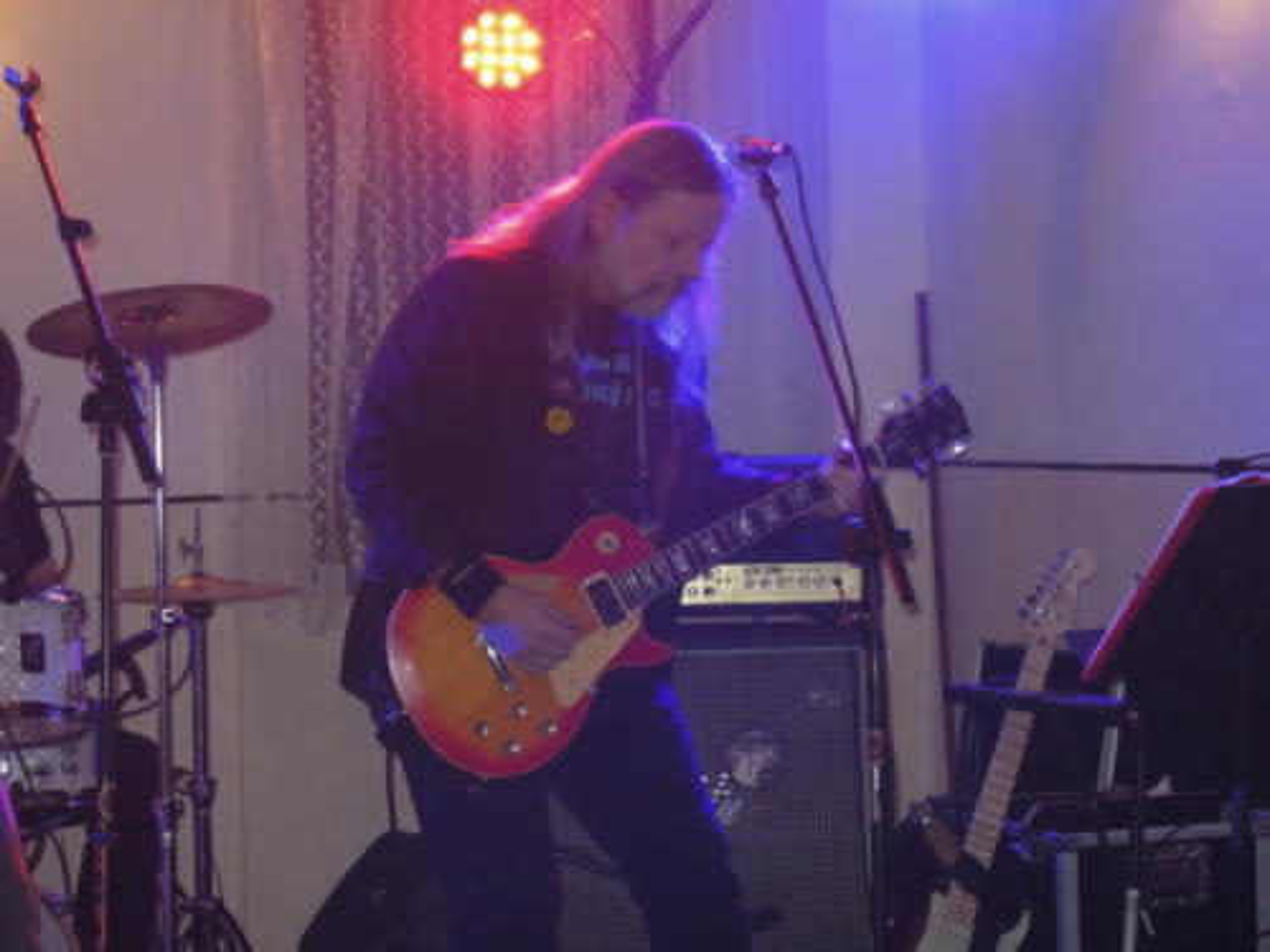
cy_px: 476
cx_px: 635
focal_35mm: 100
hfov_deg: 19.6
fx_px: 3669
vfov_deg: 14.8
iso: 800
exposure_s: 1/60
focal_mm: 17.9
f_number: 4.9
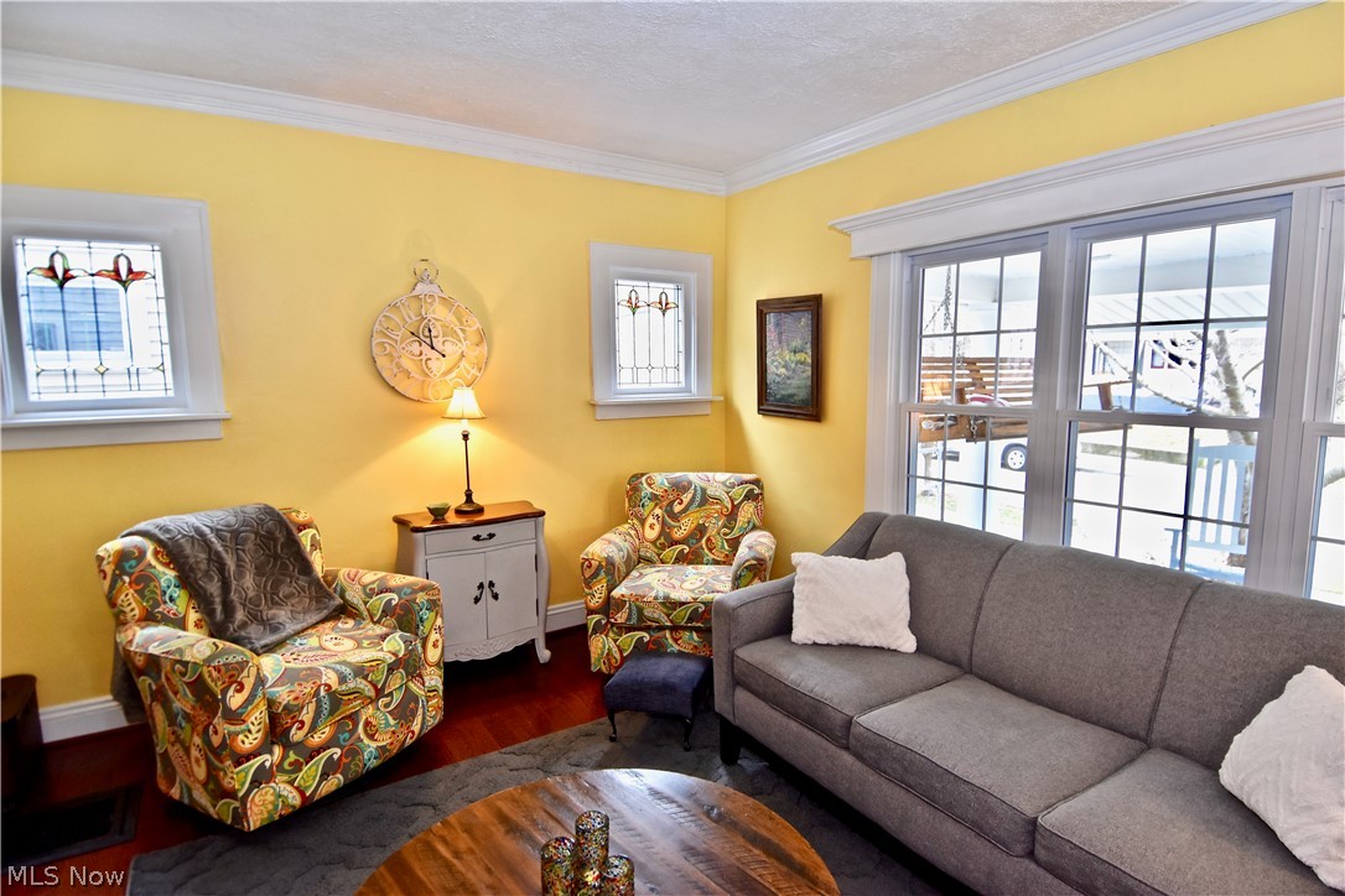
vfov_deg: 67.4
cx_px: 672
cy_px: 448
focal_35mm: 18
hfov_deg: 90.0
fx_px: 672
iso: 800
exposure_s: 1/80
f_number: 4.5
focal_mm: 12
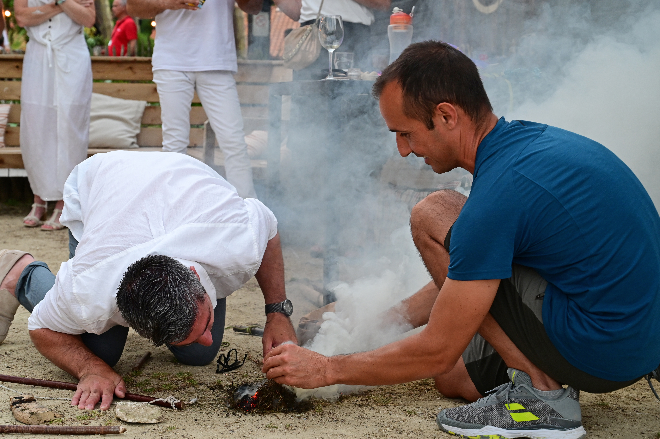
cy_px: 220
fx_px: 1118
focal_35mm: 61
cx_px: 330
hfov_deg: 32.9
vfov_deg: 22.2
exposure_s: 1/200
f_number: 7.1
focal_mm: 61
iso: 1600
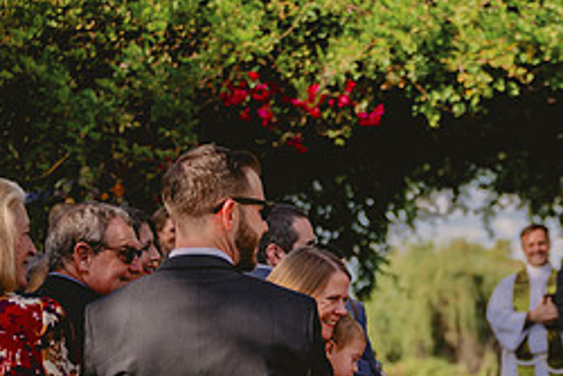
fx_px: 2065
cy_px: 340
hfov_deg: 15.1
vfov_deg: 10.3
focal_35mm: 132
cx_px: 651
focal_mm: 57
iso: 80
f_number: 2.8
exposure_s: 1/1250
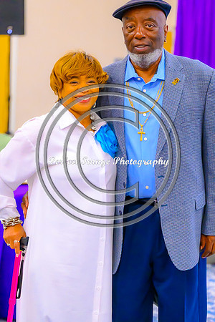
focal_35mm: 105
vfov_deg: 19.5
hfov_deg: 13.0
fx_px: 941
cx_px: 108
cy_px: 161
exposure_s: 1/200
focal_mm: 70
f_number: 2.8
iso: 5000
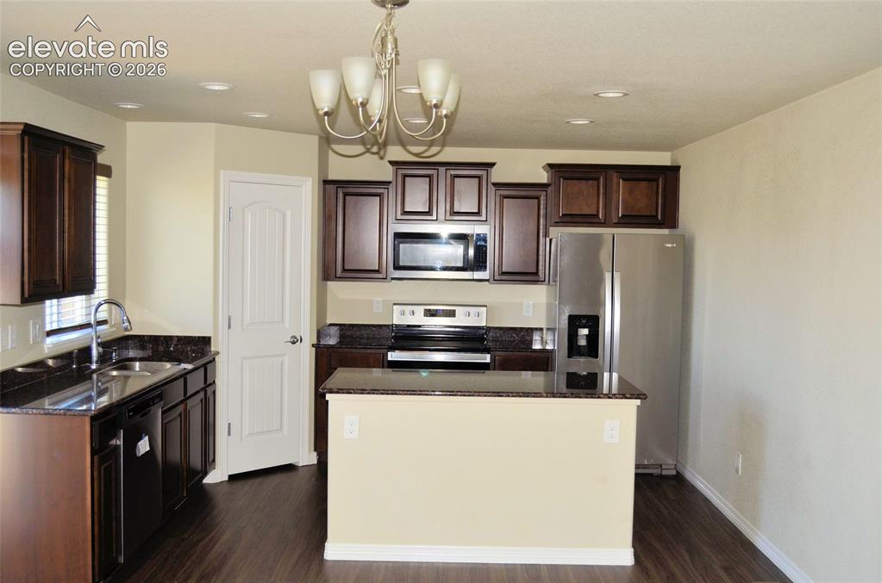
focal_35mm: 36
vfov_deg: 36.7
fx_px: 880
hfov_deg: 53.2
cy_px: 292
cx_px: 441
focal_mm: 24
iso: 200
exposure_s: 1/80
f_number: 3.8
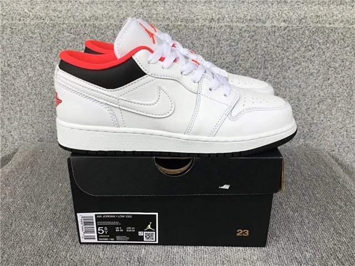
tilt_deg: -21.0
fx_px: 318
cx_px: 178
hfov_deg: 58.4
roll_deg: -0.3
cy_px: 133
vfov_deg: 45.4
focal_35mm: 31
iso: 25
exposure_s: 1/101
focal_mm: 3.3
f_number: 2.4
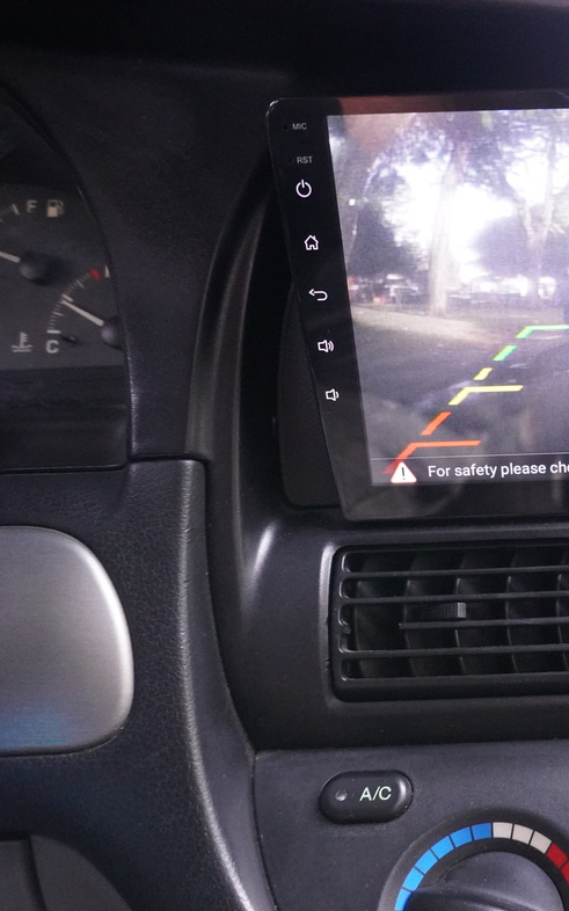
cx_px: 633
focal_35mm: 42
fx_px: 1042
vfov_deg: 47.2
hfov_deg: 27.8
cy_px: 458
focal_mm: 18
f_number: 3.5
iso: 6400
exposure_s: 1/250
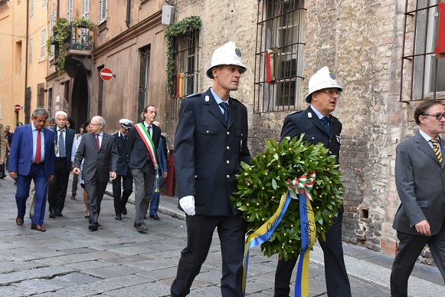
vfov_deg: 28.6
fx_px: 581
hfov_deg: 41.9
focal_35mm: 47
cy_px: 161
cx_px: 228
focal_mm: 28
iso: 800
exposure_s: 1/160
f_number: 6.3
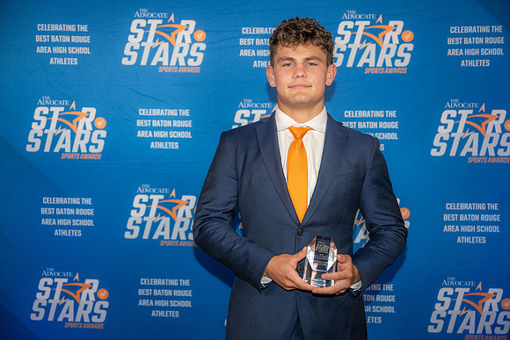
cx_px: 255
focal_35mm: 49
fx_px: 694
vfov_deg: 27.5
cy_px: 170
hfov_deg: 40.3
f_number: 3.2
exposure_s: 1/160
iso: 320
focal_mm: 49
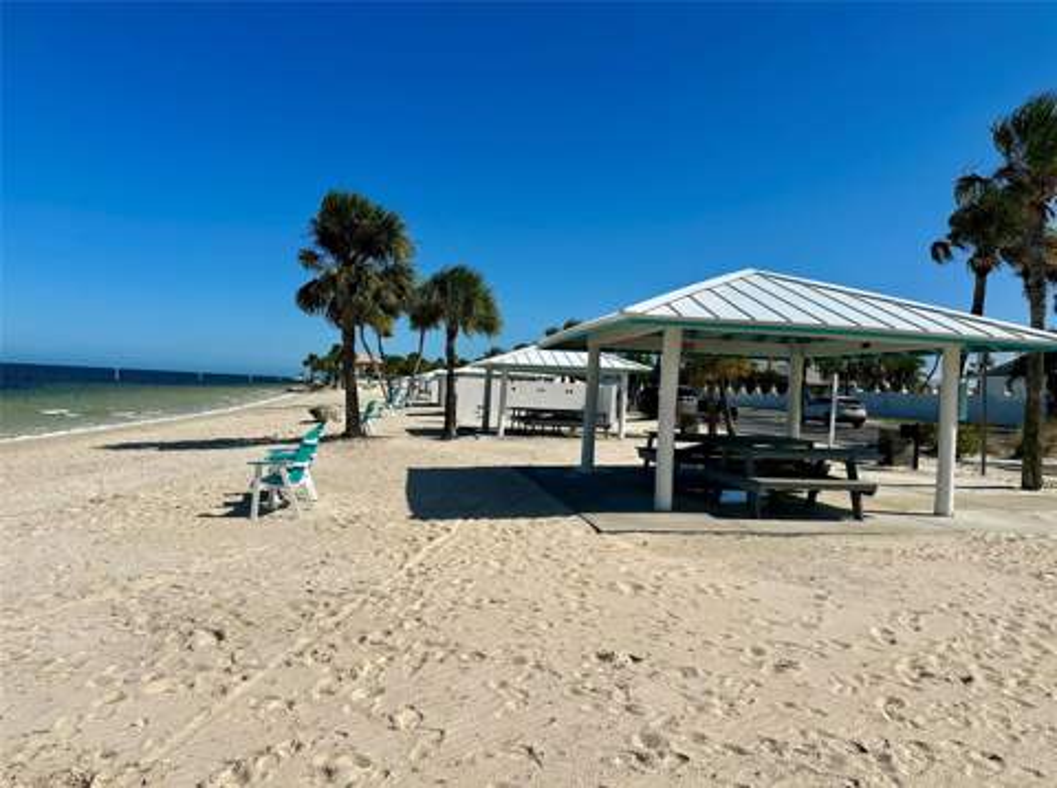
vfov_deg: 56.6
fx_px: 731
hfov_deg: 71.7
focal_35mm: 24
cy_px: 394
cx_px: 528
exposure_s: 1/10753
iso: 80
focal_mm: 6.86
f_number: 1.78
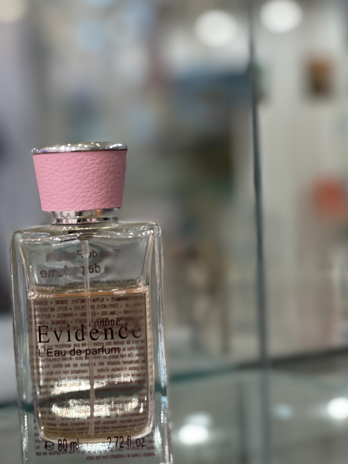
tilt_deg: -5.4
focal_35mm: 92
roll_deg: +3.1
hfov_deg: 16.0
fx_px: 1233
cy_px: 288
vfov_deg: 21.3
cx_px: 114
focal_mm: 6
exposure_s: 1/100
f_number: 2
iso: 100
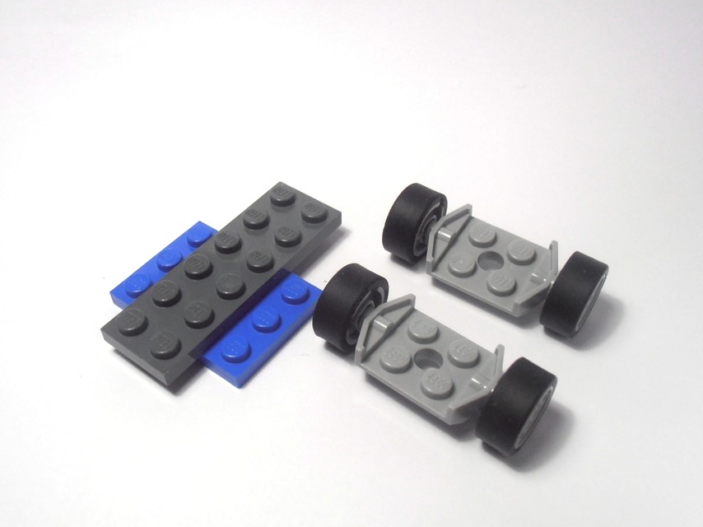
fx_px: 792
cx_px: 336
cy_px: 273
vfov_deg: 36.8
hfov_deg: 47.9
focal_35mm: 39
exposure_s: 1/60
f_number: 3.9
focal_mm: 6.61
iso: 80
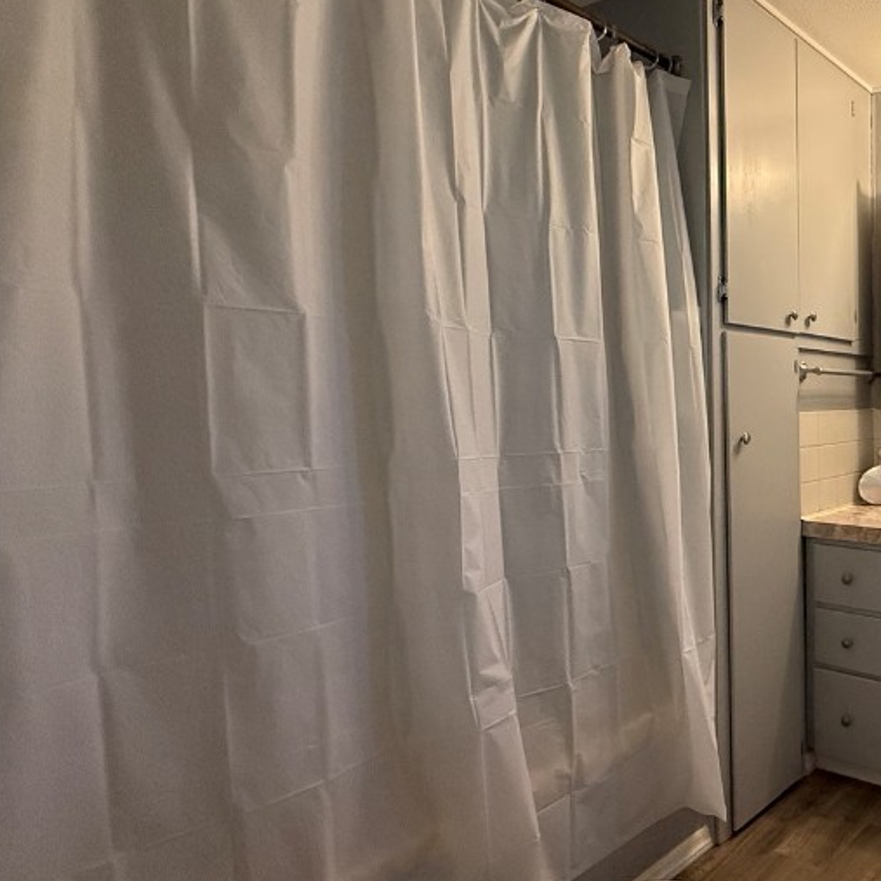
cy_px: 427
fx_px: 720
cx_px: 883
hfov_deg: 50.7
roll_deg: +0.1
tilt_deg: -2.0
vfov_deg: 62.9
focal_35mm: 25
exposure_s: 1/120
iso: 640
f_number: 2.2
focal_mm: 2.22
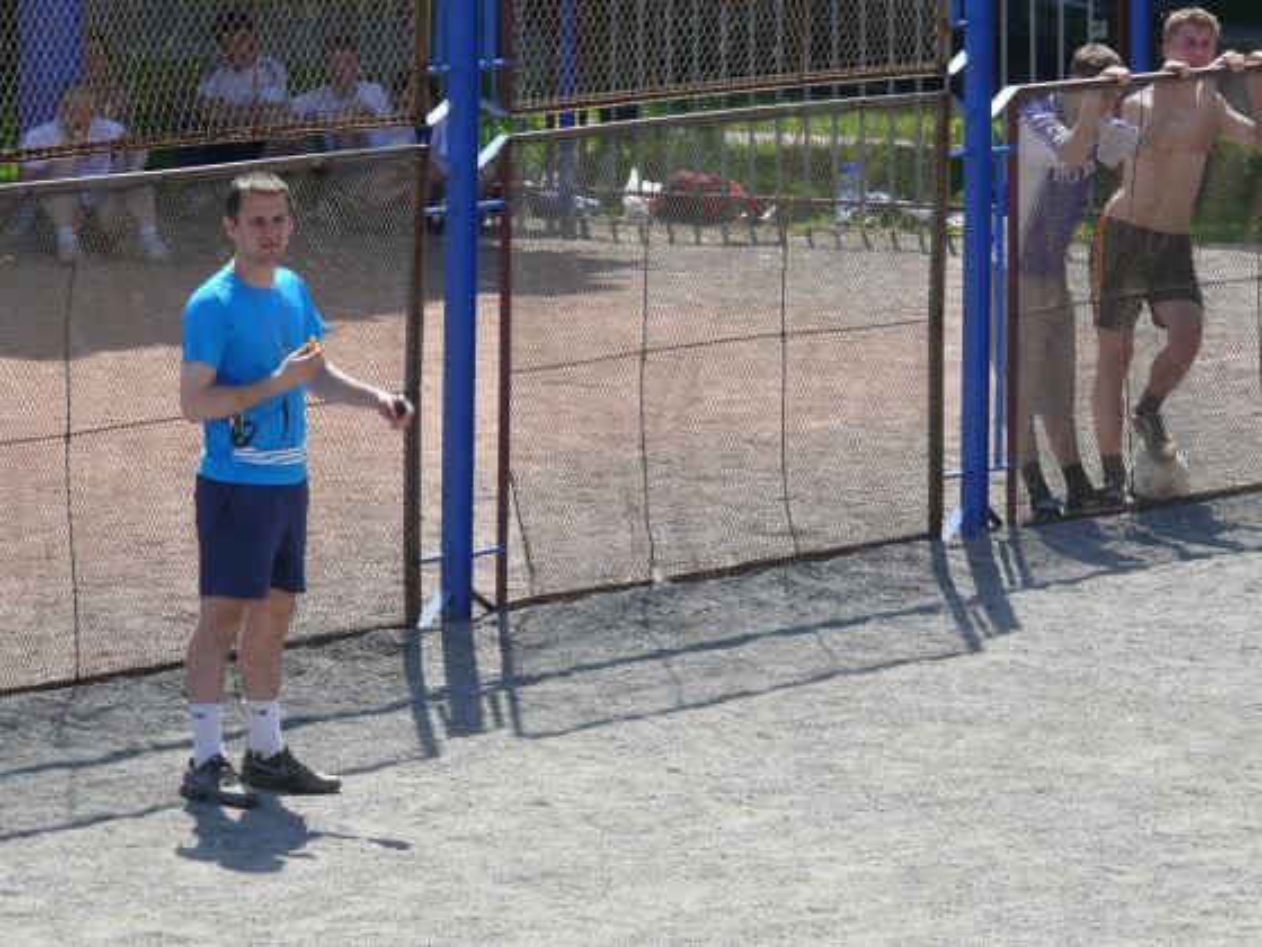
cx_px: 631
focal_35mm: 289
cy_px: 474
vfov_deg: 5.1
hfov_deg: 6.9
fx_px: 10536
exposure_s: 1/320
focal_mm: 43
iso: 100
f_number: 5.6
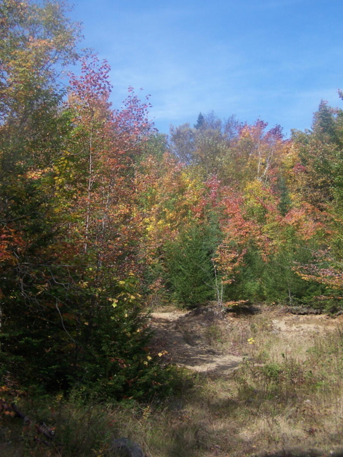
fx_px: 542
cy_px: 213
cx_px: 171
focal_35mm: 41
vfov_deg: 45.7
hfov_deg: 35.1
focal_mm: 6.3
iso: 80
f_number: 2.8
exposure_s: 1/1000
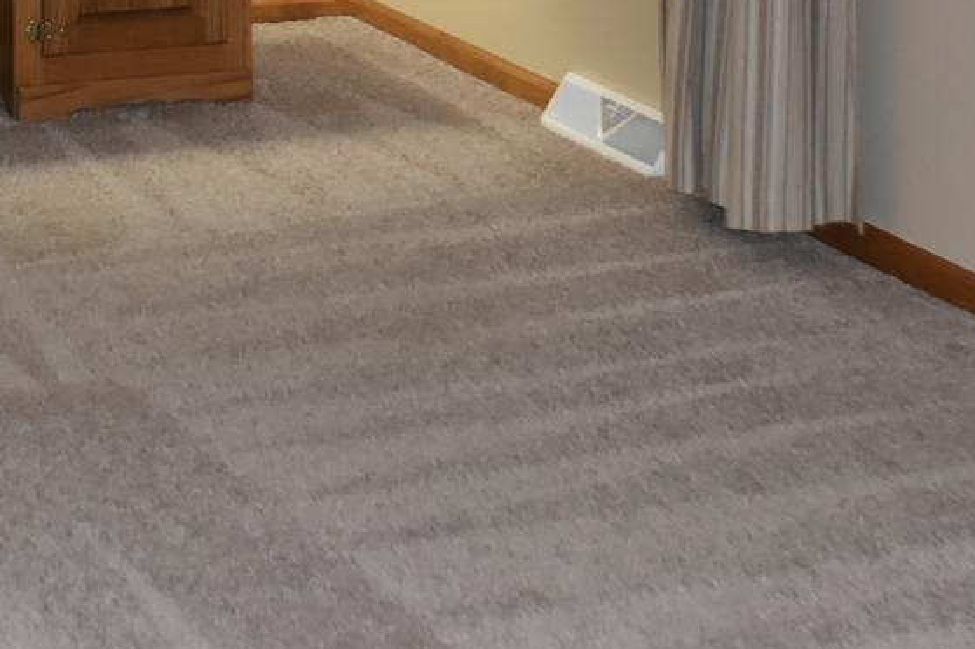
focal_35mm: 121
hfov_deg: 16.8
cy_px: -355
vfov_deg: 10.9
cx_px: 237
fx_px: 3275
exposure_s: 1/60
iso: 1250
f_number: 3.8
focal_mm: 22
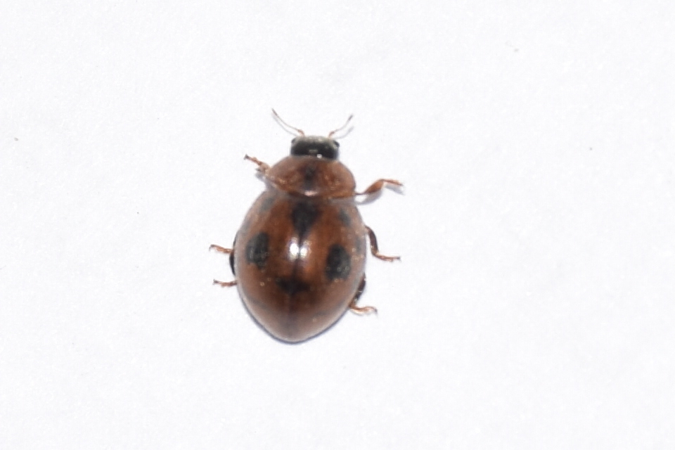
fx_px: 3937
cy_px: 225
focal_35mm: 210
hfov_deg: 9.8
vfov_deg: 6.5
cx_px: 338
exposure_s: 1/160
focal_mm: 140
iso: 100
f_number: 11
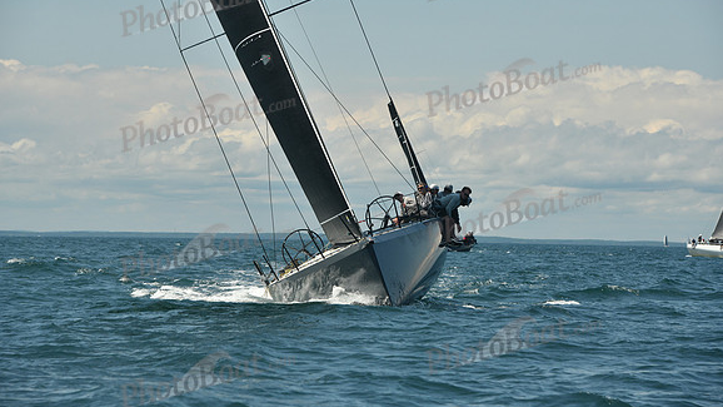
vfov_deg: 7.4
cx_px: 362
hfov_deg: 13.2
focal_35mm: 163
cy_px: 167
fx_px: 3125
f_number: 7.1
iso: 320
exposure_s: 1/640
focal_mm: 155
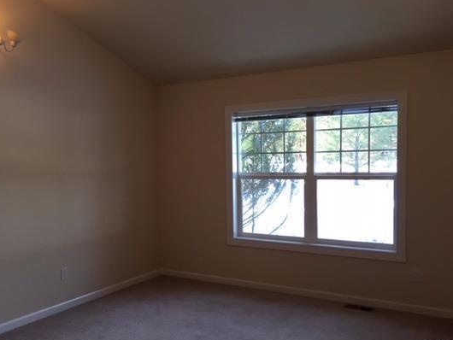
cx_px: 197
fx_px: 458
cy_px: 189
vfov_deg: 40.7
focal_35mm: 35
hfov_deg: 52.5
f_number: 2.2
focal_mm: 4.15
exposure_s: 1/30
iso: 32
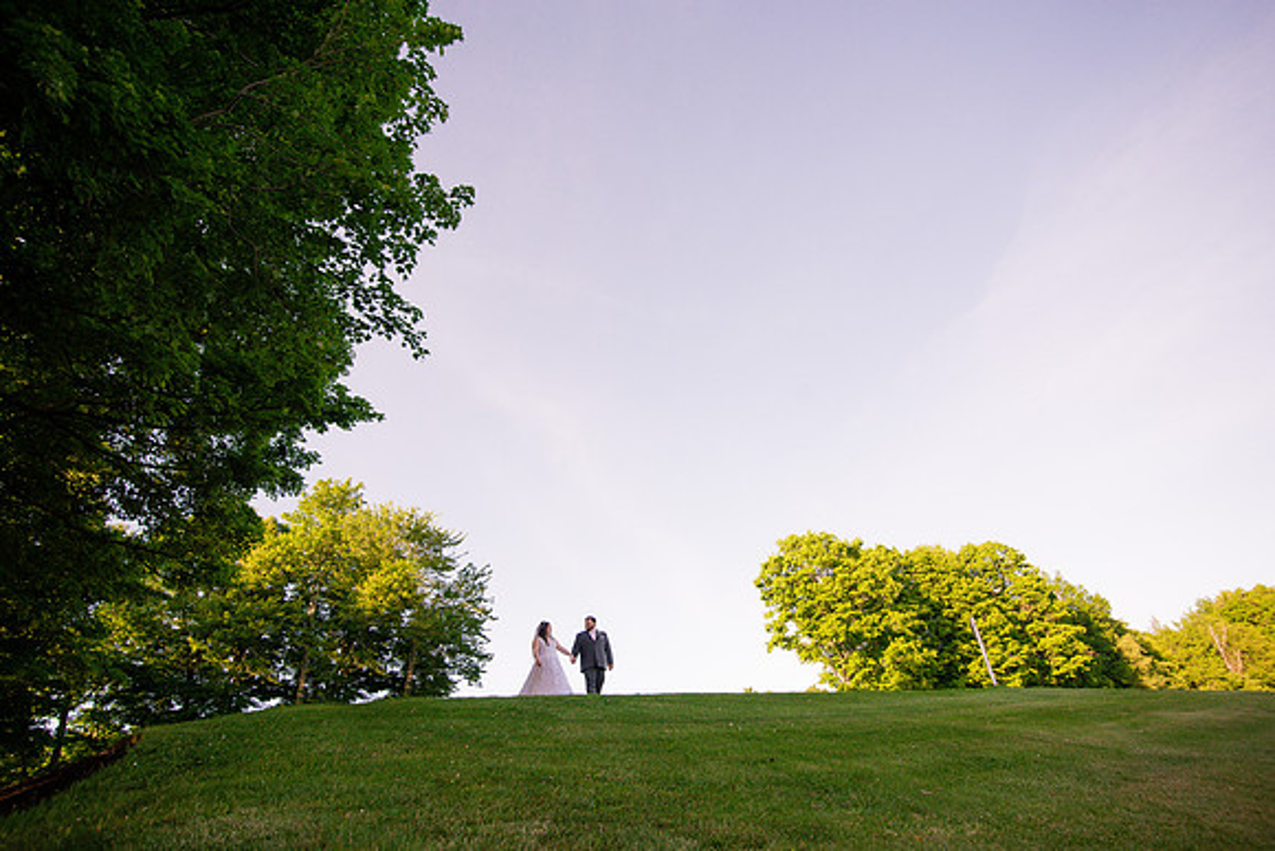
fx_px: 673
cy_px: 426
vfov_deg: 64.6
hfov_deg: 86.9
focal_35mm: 19
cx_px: 638
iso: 500
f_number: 6.3
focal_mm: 19
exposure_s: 1/1250
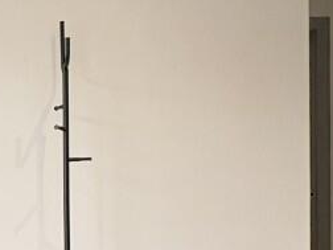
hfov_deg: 22.2
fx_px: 548
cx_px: -251
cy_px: 189
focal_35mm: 57
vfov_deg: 25.3
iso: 160
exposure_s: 1/99
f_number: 2.2
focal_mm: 2.22
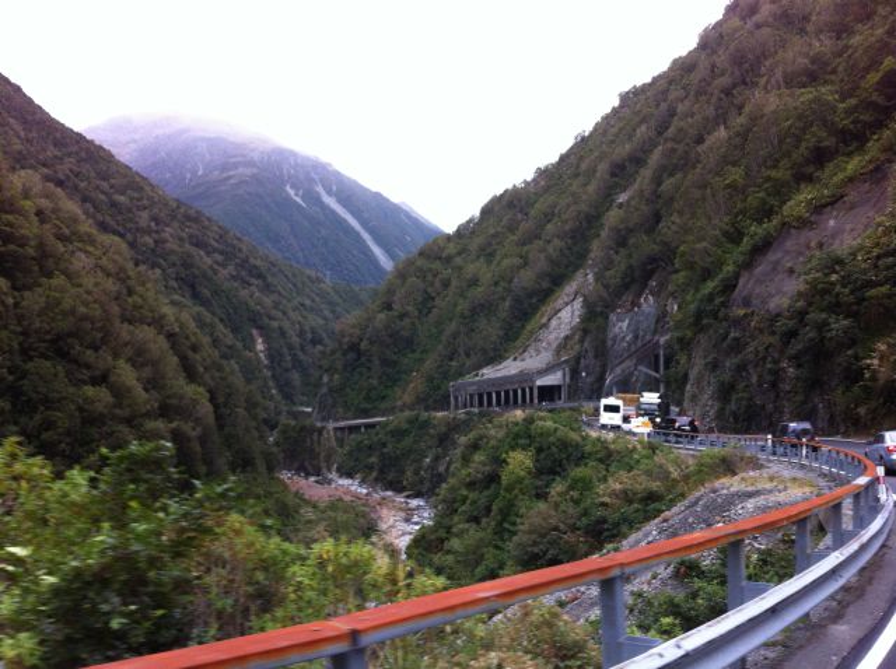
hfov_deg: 52.7
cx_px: 448
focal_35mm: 35
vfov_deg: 40.6
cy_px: 334
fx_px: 905
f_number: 2.8
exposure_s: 1/120
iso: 125
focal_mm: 3.85
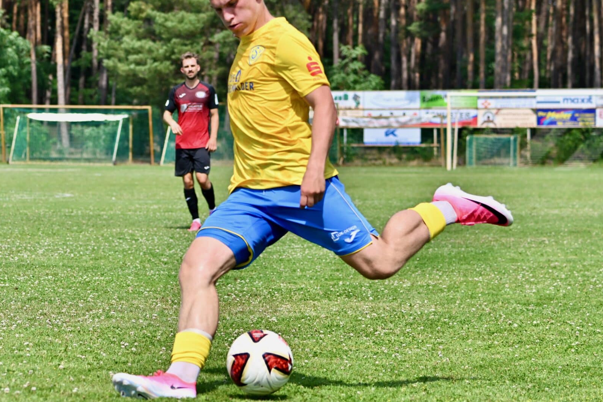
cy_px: 179
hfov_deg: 17.3
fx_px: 1976
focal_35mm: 118
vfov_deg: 11.6
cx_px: 279
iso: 160
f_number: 4.5
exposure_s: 1/1600
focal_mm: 92
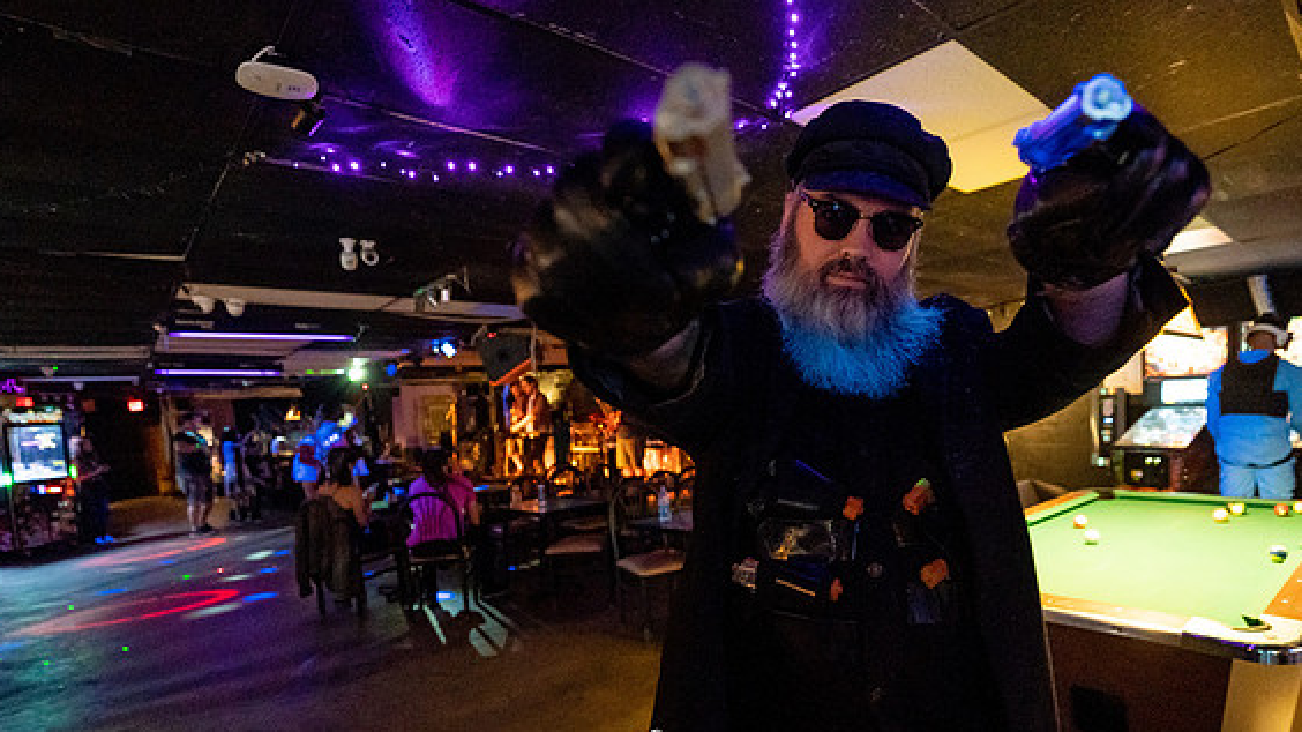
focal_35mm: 19
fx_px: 656
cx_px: 770
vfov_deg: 57.8
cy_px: 442
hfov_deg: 88.6
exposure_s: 1/160
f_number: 2.8
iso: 3200
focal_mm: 14.6
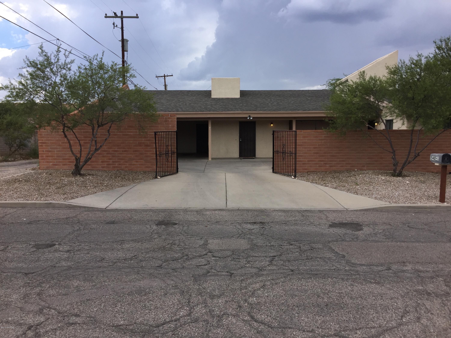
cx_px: 226
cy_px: 169
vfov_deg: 48.2
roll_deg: -0.6
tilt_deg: -5.7
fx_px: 378
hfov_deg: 61.7
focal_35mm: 29
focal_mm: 4.15
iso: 32
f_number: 2.2
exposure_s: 1/1364
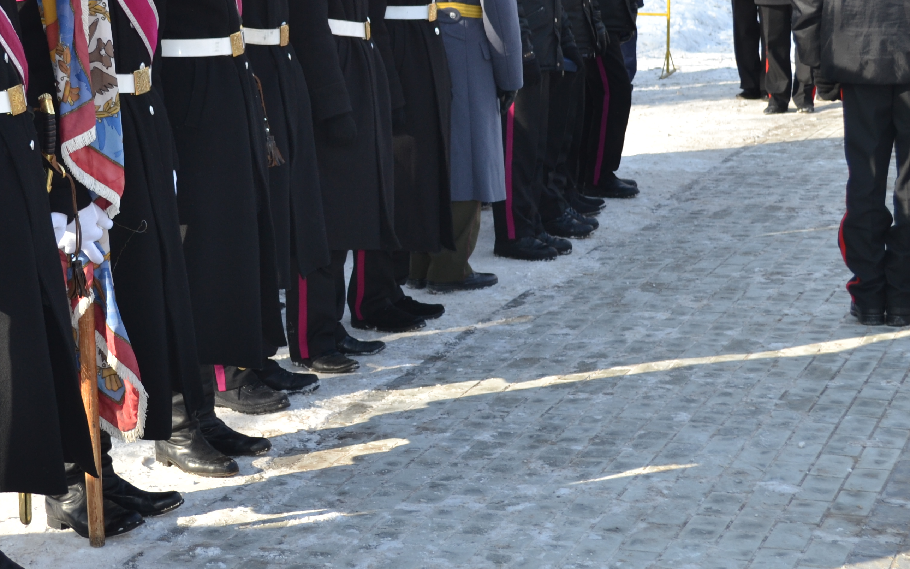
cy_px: 130
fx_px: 2034
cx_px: 256
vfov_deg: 15.8
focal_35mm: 82
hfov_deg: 25.0
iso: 100
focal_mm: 30
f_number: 5.6
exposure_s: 1/200
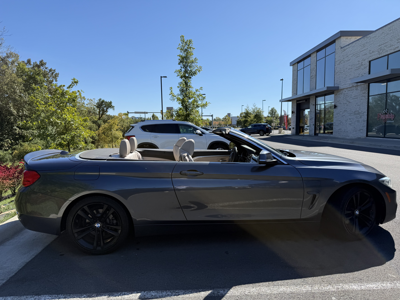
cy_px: 150
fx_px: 277
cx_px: 200
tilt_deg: -4.8
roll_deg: +1.9
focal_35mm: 24
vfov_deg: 56.8
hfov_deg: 71.6
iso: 80
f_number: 1.78
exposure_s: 1/4167
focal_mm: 6.76
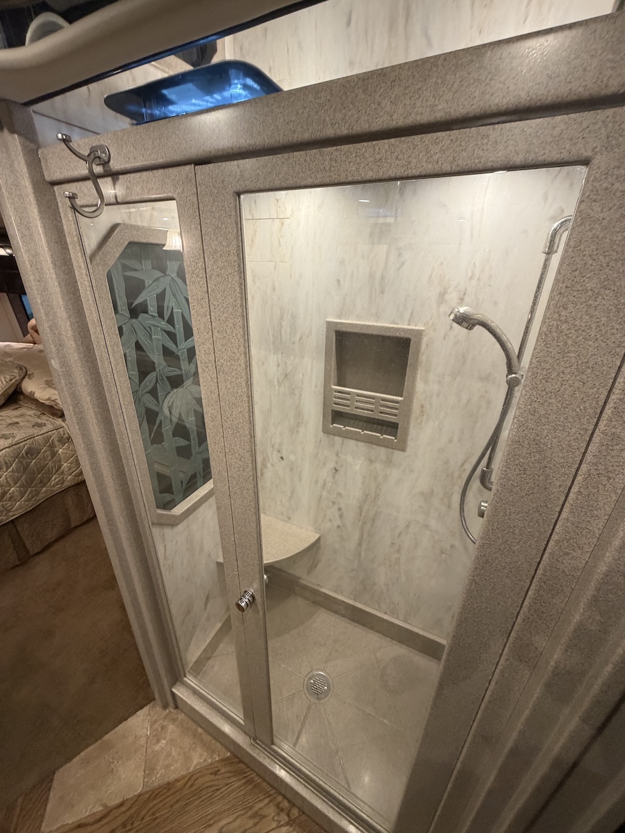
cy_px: 416
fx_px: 337
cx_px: 312
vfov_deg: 102.1
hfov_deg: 85.7
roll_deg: -1.5
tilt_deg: -24.8
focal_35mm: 14
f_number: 2.2
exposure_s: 1/60
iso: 250
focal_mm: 2.22
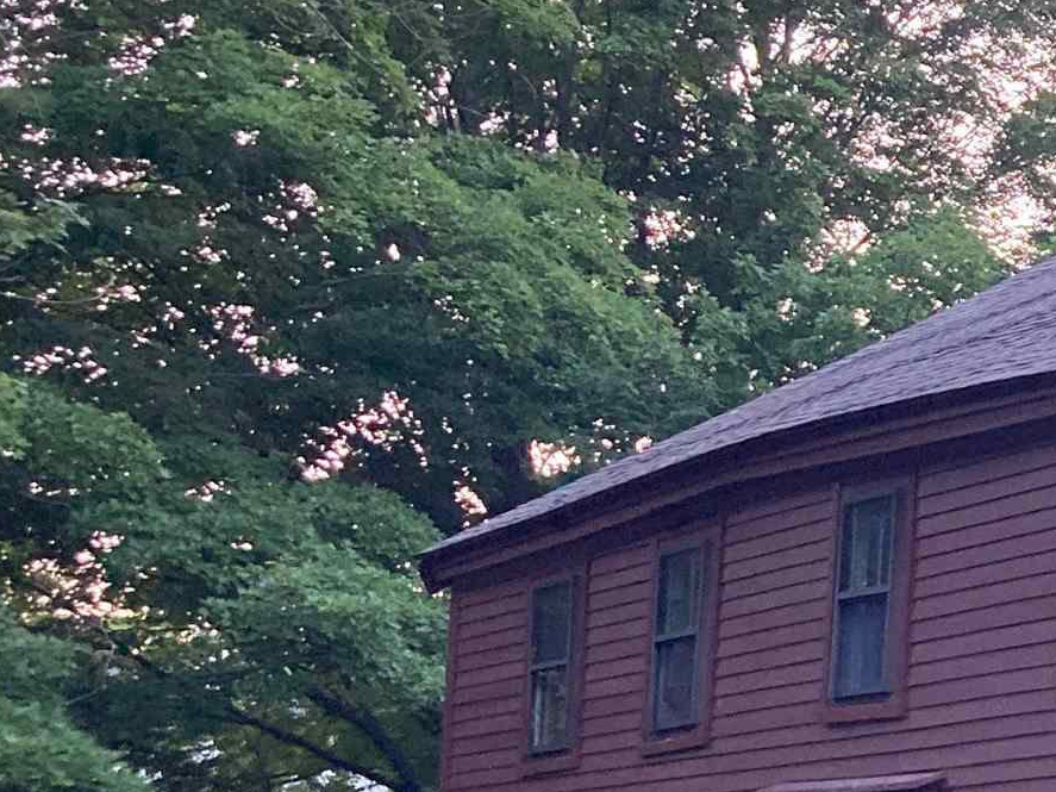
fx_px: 2959
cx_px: 1594
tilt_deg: +9.2
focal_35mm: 97
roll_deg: -0.8
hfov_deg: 18.0
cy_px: 511
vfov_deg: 15.2
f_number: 1.8
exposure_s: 1/60
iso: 200
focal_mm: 3.99
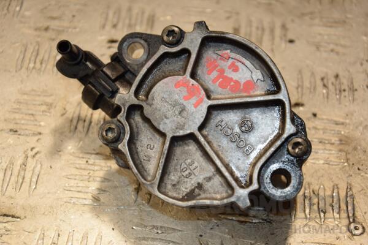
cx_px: 184
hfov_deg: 23.4
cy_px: 122
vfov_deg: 15.7
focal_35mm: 87
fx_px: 889
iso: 800
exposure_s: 1/200
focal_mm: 58
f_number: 5.6
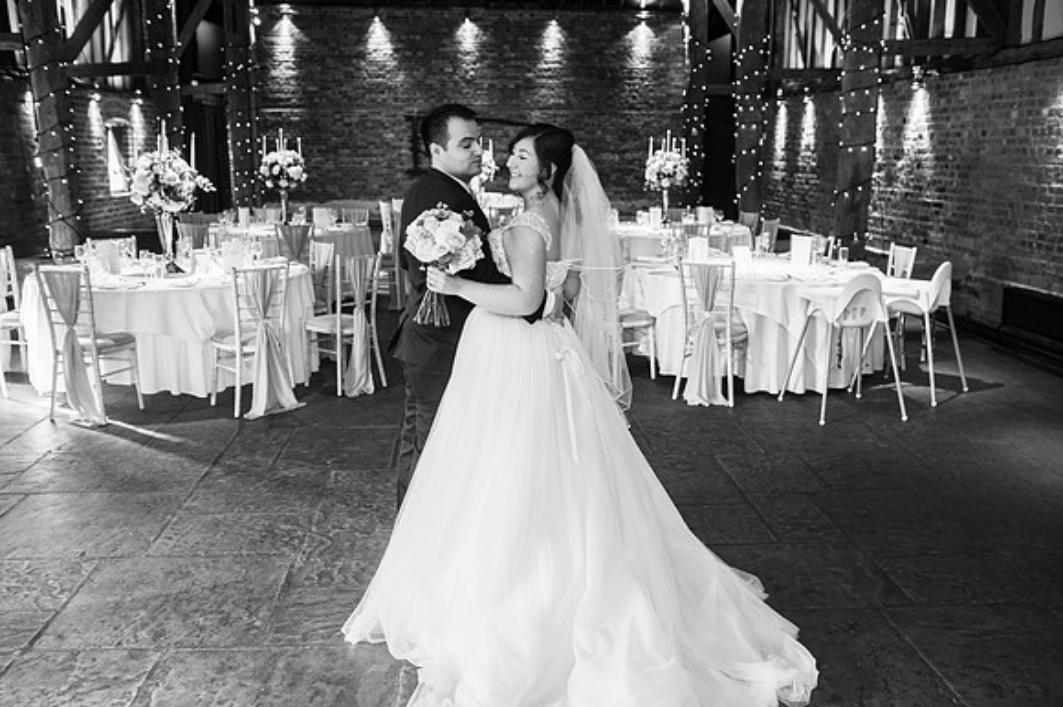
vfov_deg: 37.8
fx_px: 1033
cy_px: 354
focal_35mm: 35
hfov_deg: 54.5
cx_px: 532
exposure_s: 1/100
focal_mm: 35
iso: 800
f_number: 2.8
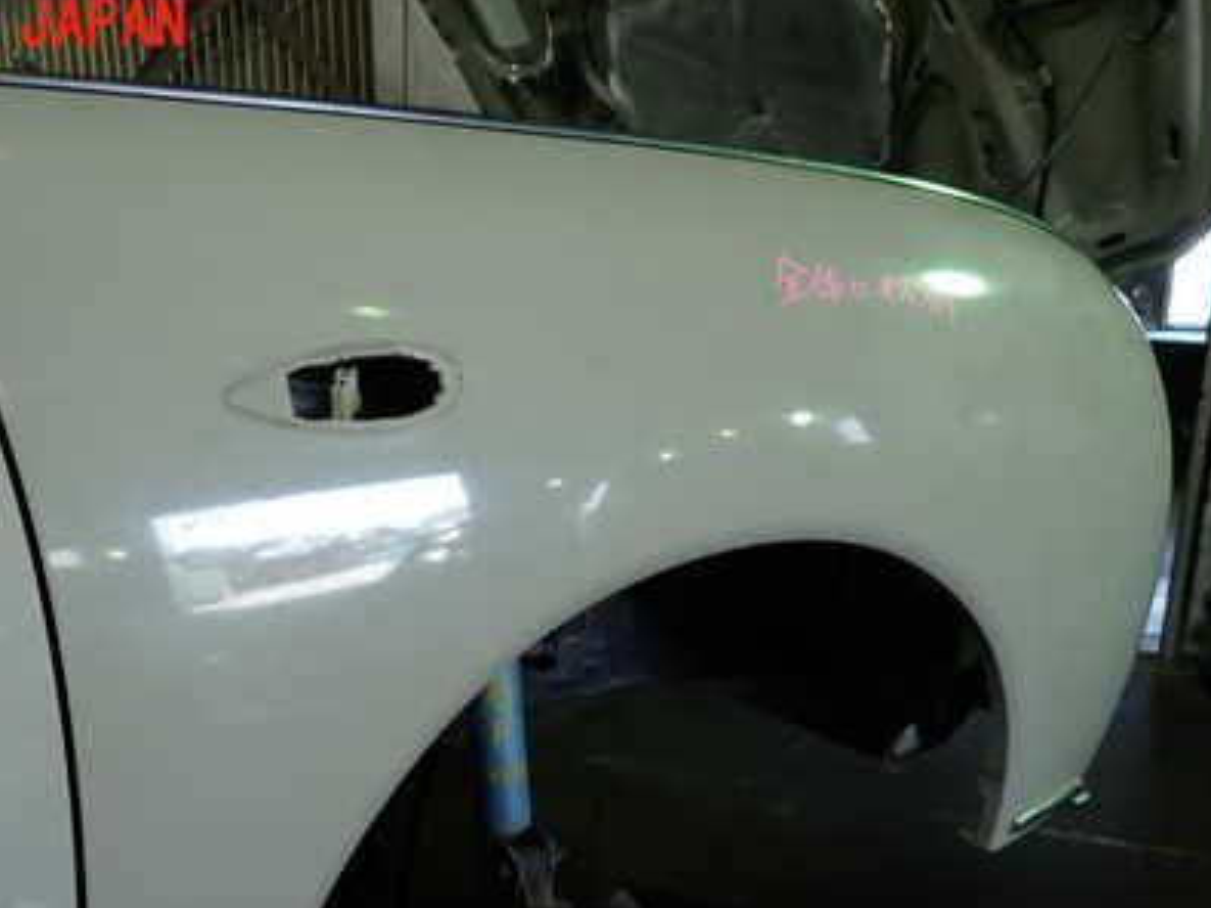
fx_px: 1329
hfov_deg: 48.9
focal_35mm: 38
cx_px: 549
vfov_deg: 36.8
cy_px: 678
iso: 125
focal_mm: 4.5
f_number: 2
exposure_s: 1/60
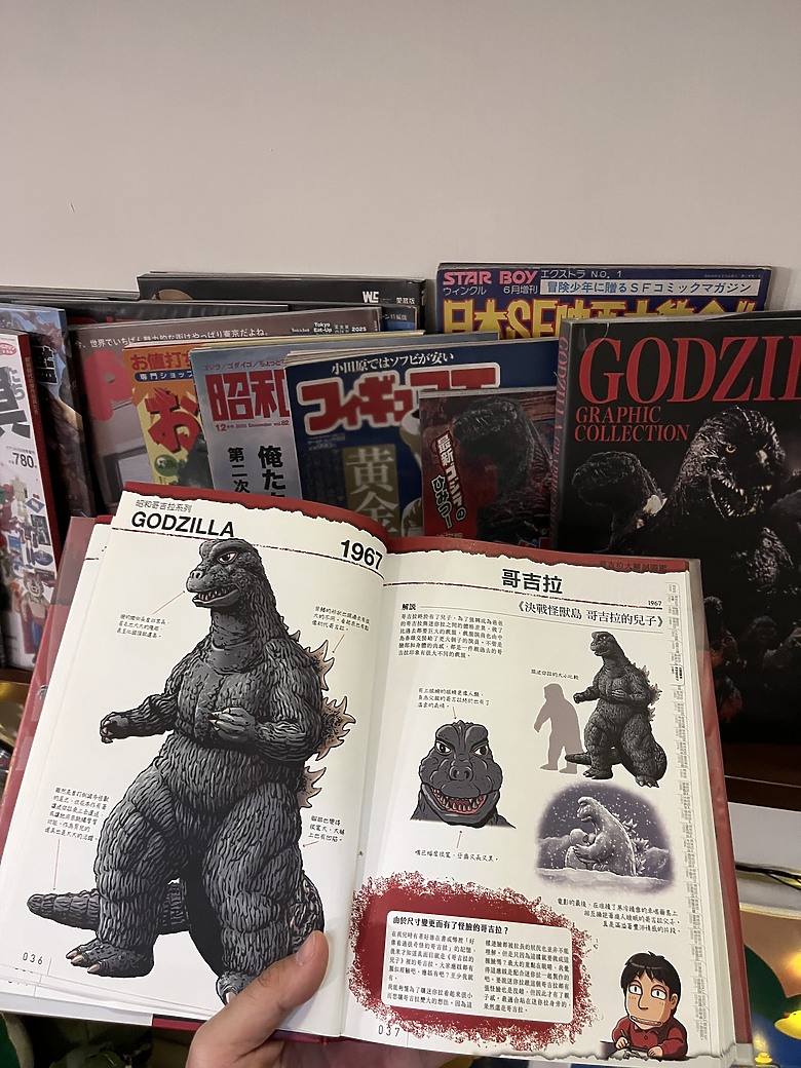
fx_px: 802
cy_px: 534
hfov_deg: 53.1
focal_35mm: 26
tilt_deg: -26.9
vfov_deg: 67.3
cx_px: 400
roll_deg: +1.7
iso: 400
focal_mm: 5.1
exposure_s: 1/33
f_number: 1.6
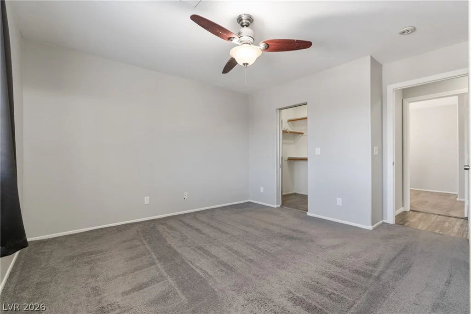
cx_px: 236
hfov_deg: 96.7
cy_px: 157
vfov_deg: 73.8
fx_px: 209
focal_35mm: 16
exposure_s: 1/125
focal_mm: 16
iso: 1250
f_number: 2.8
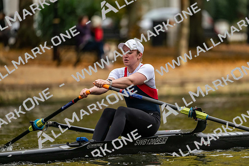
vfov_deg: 3.4
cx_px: 124
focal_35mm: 400
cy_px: 83
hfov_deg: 5.2
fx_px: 2767
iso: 1800
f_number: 4.5
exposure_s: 1/2500
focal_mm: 400
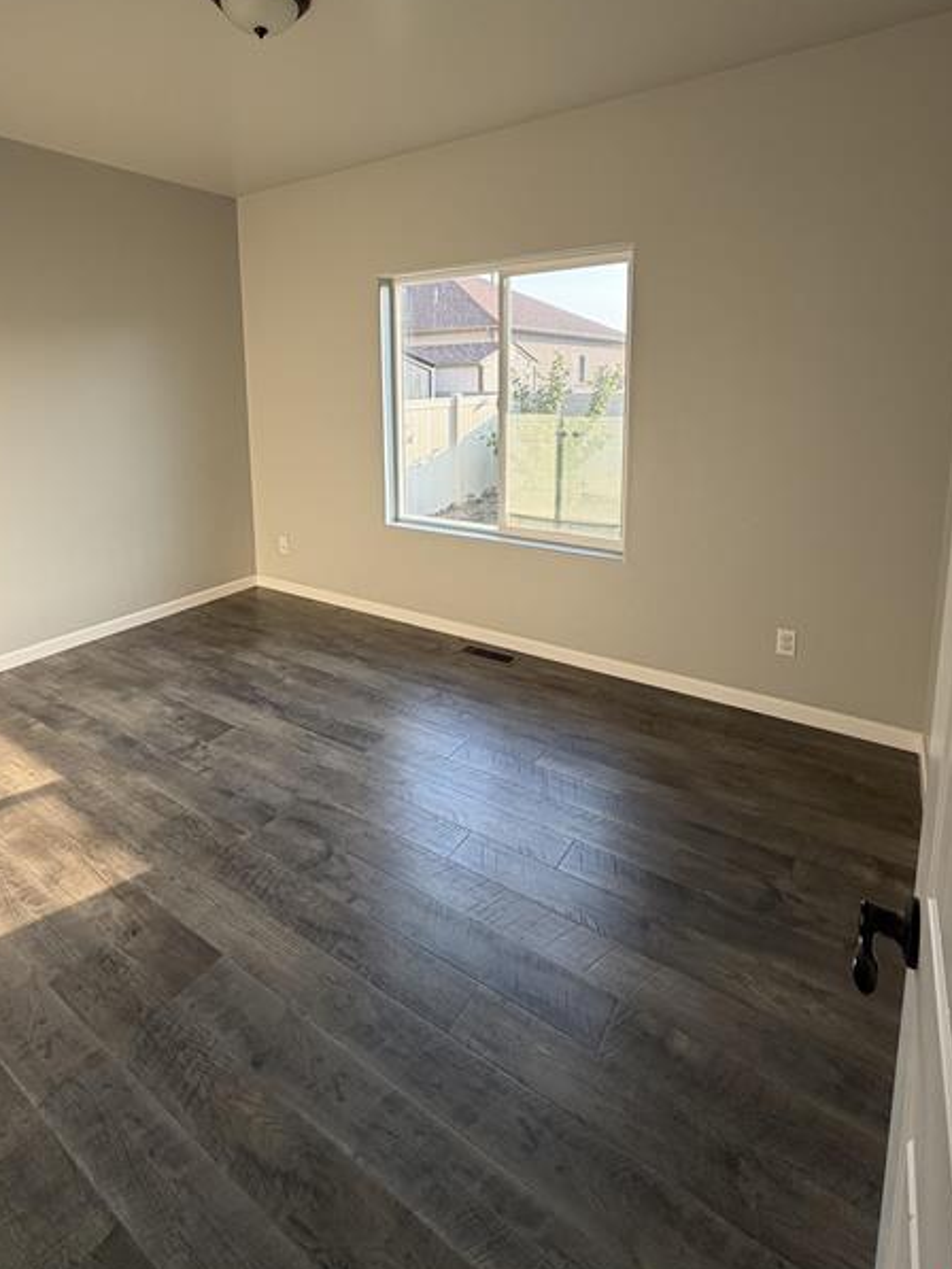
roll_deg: +1.0
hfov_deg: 71.3
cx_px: 419
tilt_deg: -8.4
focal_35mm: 18
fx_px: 660
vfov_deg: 86.1
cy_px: 480
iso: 64
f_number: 2.2
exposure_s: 1/121
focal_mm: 2.22
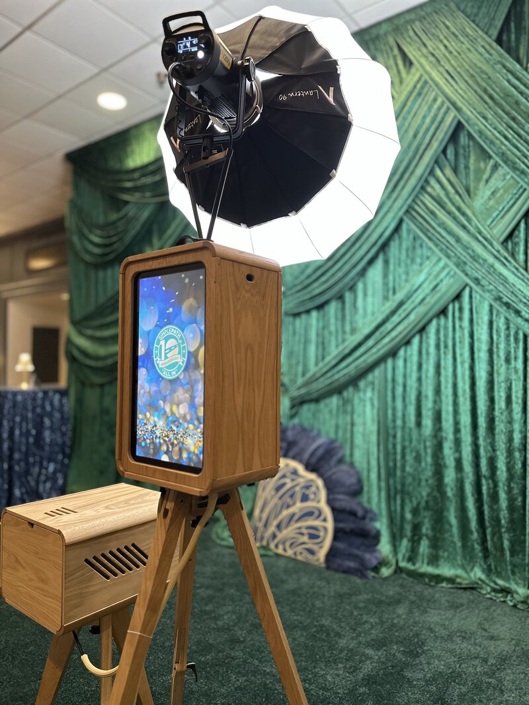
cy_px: 352
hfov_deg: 56.8
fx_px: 489
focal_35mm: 24
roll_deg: -0.6
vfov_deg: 71.6
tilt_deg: +2.0
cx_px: 264
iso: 640
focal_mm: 6.86
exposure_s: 1/60
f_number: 1.78
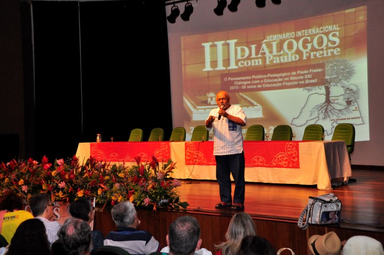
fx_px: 559
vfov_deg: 25.7
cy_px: 128
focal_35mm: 52
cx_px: 192
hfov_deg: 37.9
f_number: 5.6
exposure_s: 1/80
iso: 1600
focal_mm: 35
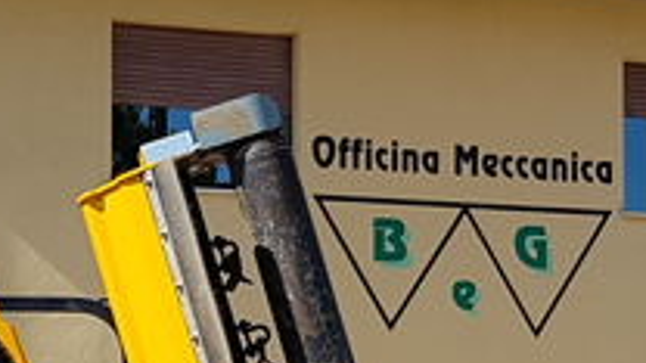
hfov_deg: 29.9
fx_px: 1165
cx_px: 90
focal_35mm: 68
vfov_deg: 16.4
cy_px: 520
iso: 50
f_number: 1.7
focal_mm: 4.2
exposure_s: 1/2512
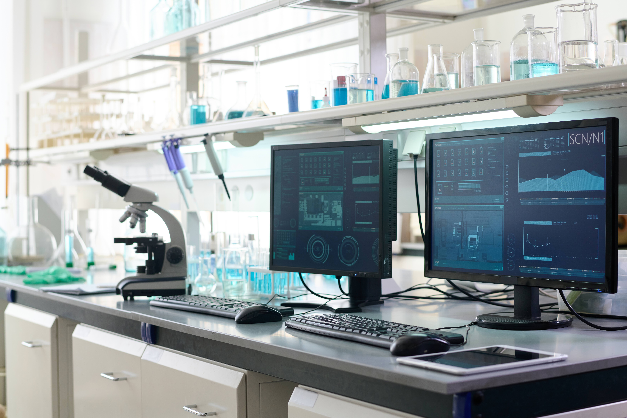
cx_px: 314
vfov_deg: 23.4
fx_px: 1010
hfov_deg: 34.5
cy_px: 209
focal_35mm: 58
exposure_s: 1/160
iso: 400
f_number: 3.5
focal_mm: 58
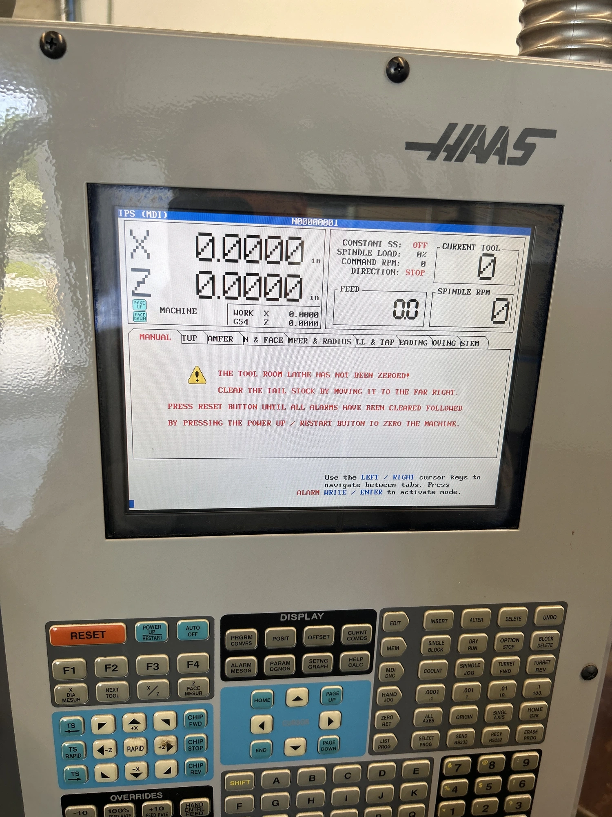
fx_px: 613
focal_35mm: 26
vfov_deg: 67.3
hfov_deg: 53.1
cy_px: 408
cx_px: 306
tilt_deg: -16.8
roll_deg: -3.0
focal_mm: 5.7
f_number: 1.5
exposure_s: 1/120
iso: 40
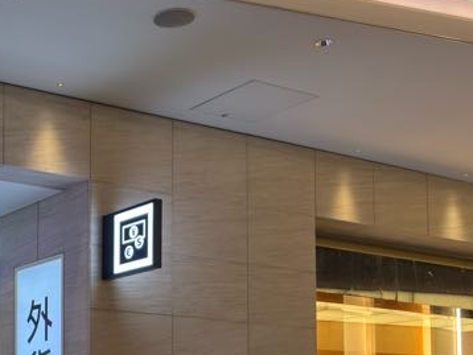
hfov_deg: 25.8
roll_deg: -1.3
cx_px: -37
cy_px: 364
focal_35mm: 70
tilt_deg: +5.3
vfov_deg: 20.3
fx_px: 957
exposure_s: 1/100
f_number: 1.78
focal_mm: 6.76
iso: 125
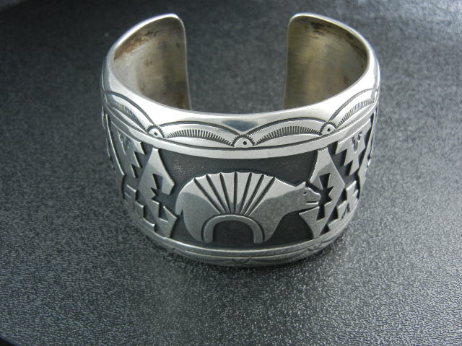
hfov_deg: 42.1
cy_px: 173
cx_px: 231
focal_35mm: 45
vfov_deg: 32.2
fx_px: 601
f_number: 3.8
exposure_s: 1/19.7
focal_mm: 8.1
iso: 400
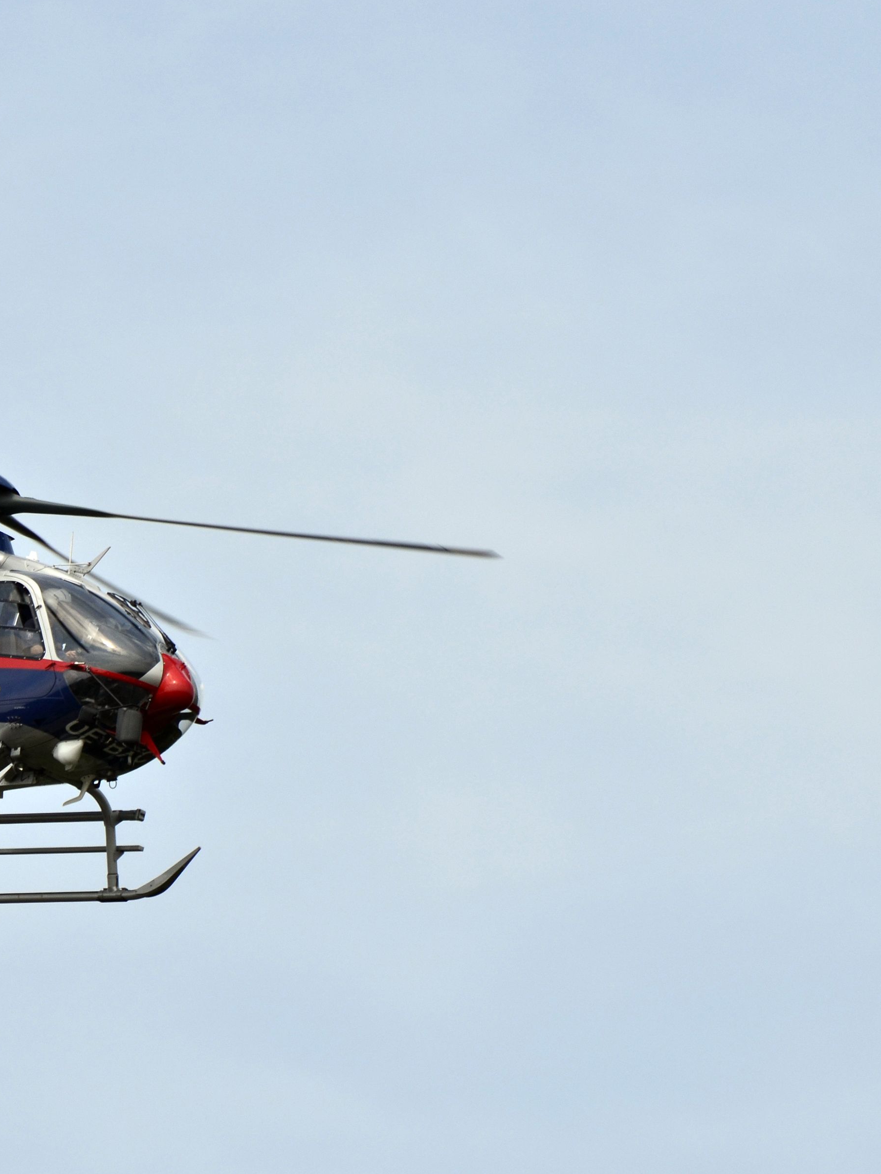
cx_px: -30
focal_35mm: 719
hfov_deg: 2.1
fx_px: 24394
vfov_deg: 2.8
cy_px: 620
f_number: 8
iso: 200
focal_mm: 300
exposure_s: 1/800
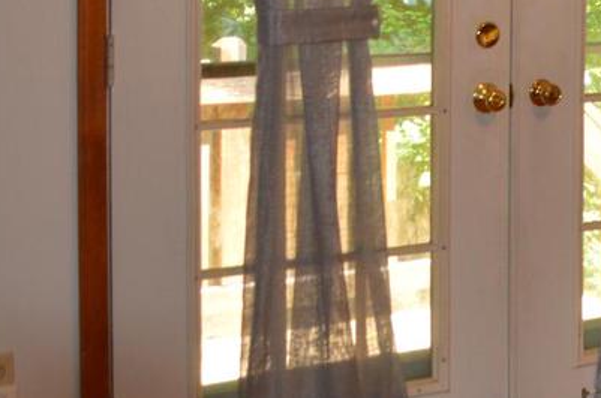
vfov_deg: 13.8
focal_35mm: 97
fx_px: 1617
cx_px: 1037
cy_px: -40
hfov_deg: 17.6
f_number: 4
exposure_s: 1/80
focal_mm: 18
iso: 400
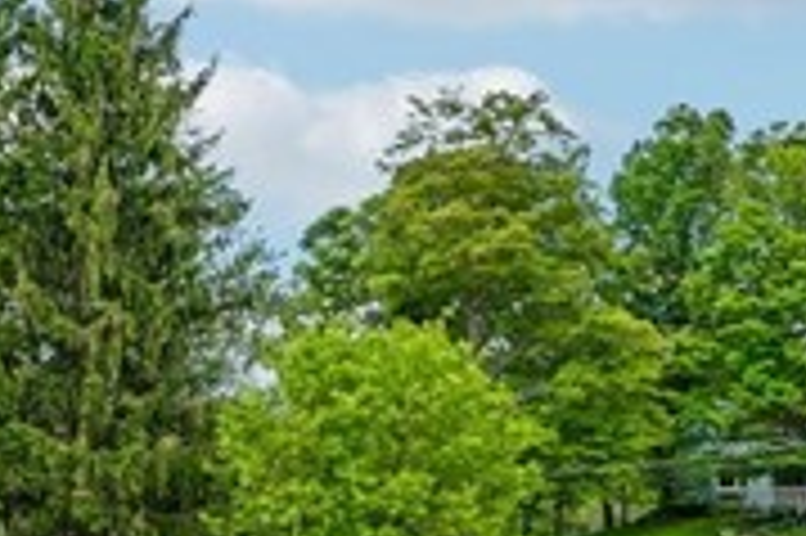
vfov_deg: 18.4
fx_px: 1633
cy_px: 471
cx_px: 14
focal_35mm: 73
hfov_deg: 26.4
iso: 100
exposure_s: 1/60
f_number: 9
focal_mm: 12
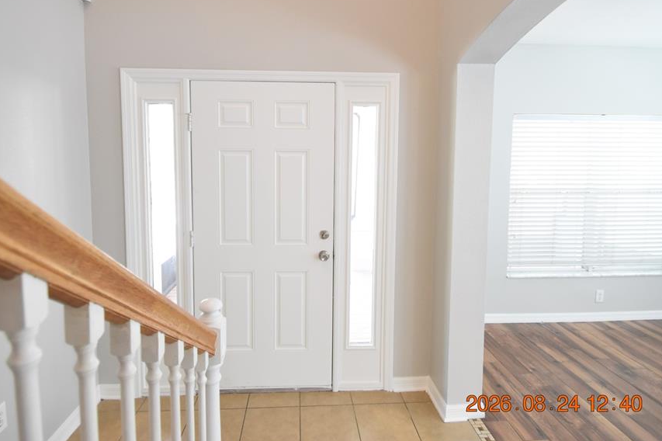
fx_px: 331
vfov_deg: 66.8
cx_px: 320
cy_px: 179
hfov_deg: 90.0
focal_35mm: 18
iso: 1600
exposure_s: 1/60
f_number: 3.5
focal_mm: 10
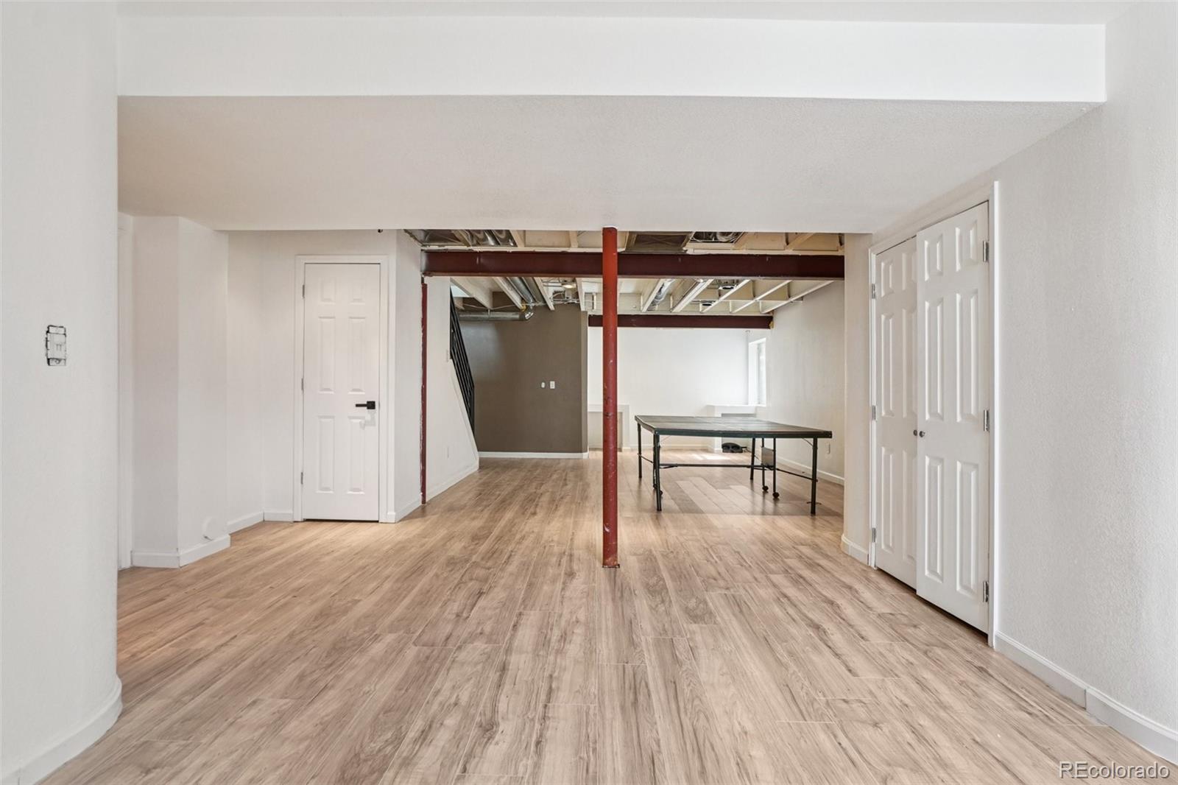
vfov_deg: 67.4
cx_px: 589
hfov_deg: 90.0
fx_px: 589
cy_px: 392
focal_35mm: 18
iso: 400
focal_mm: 12
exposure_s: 1/10
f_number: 8
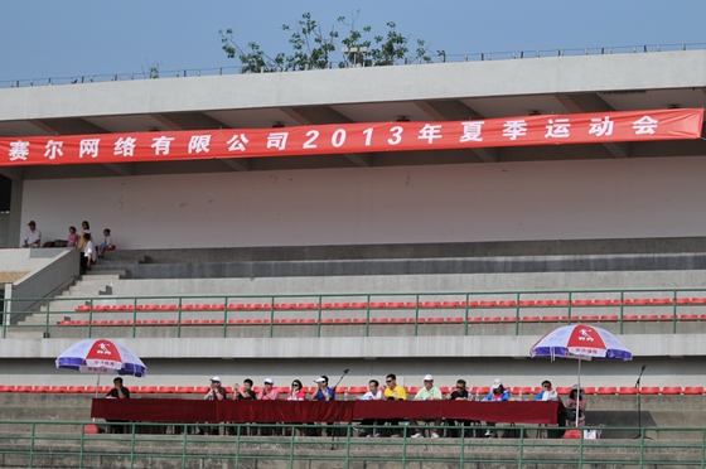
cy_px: 234
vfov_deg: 11.7
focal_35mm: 117
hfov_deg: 17.5
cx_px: 353
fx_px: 2292
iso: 200
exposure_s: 1/8000
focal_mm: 78
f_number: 2.8
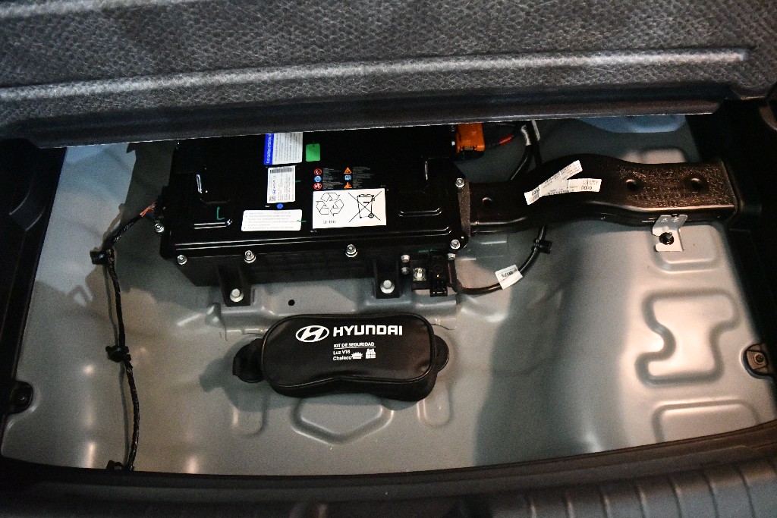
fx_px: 583
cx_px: 388
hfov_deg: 67.4
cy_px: 259
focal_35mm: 27
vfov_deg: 47.9
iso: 12800
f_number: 3.5
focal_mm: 18
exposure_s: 1/50
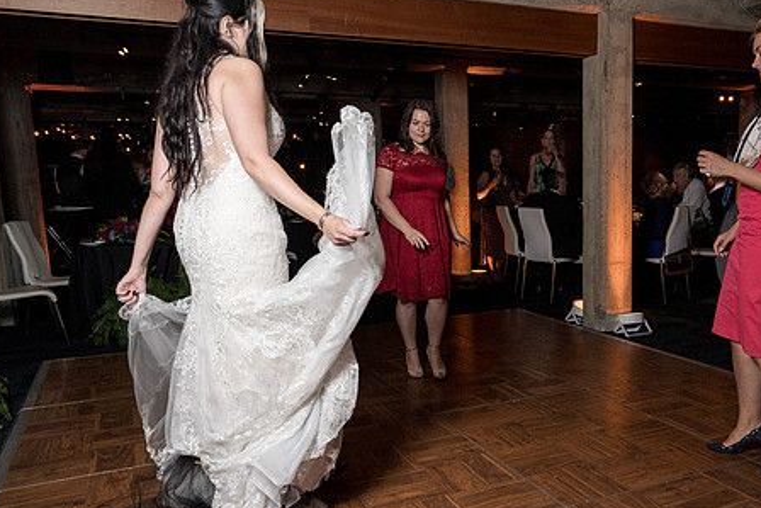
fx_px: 677
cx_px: 500
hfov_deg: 57.6
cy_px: 309
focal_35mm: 32
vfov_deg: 40.9
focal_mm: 20
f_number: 5.6
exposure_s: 1/200
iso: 2000
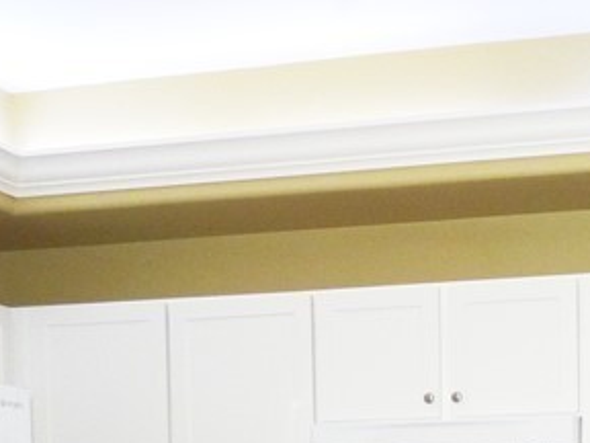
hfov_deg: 26.3
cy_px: 617
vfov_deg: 18.8
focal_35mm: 71
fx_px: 1210
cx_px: 555
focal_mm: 3.58
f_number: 2.8
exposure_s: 1/60
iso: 160
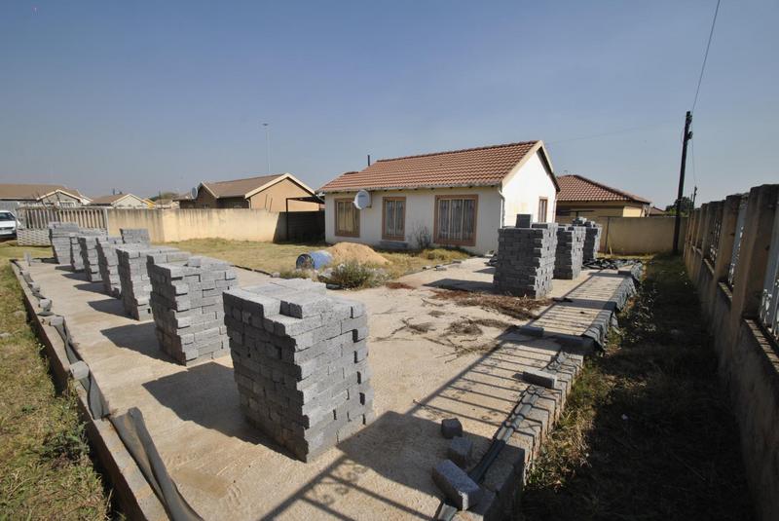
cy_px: 260
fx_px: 325
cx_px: 390
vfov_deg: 77.4
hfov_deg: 100.3
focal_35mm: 15
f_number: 7.1
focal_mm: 10
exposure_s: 1/400
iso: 100
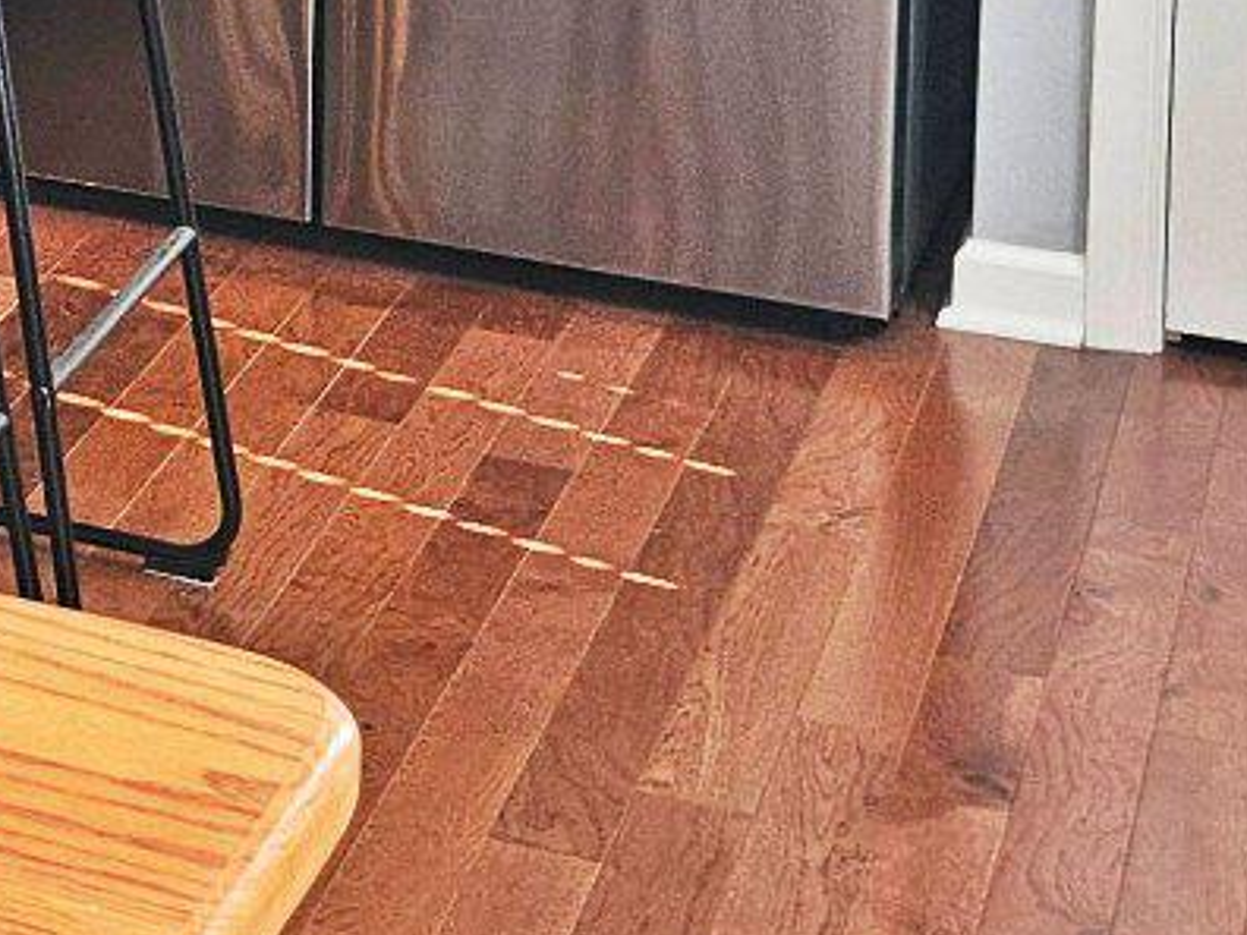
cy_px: -790
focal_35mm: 119
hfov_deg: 14.0
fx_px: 4287
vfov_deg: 11.5
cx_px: -1253
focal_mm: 5.4
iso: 80
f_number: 1.8
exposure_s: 1/120
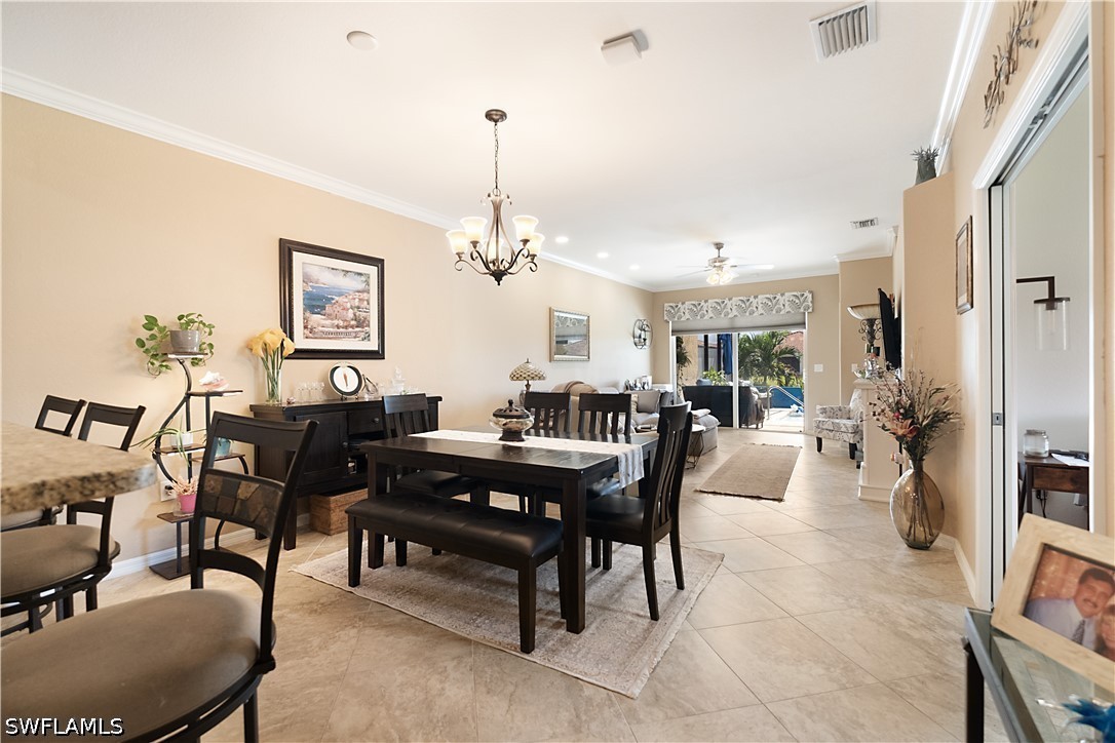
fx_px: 465
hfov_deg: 100.4
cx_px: 558
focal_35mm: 15
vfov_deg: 77.3
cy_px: 372
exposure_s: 1/20
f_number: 4
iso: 1250
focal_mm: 10
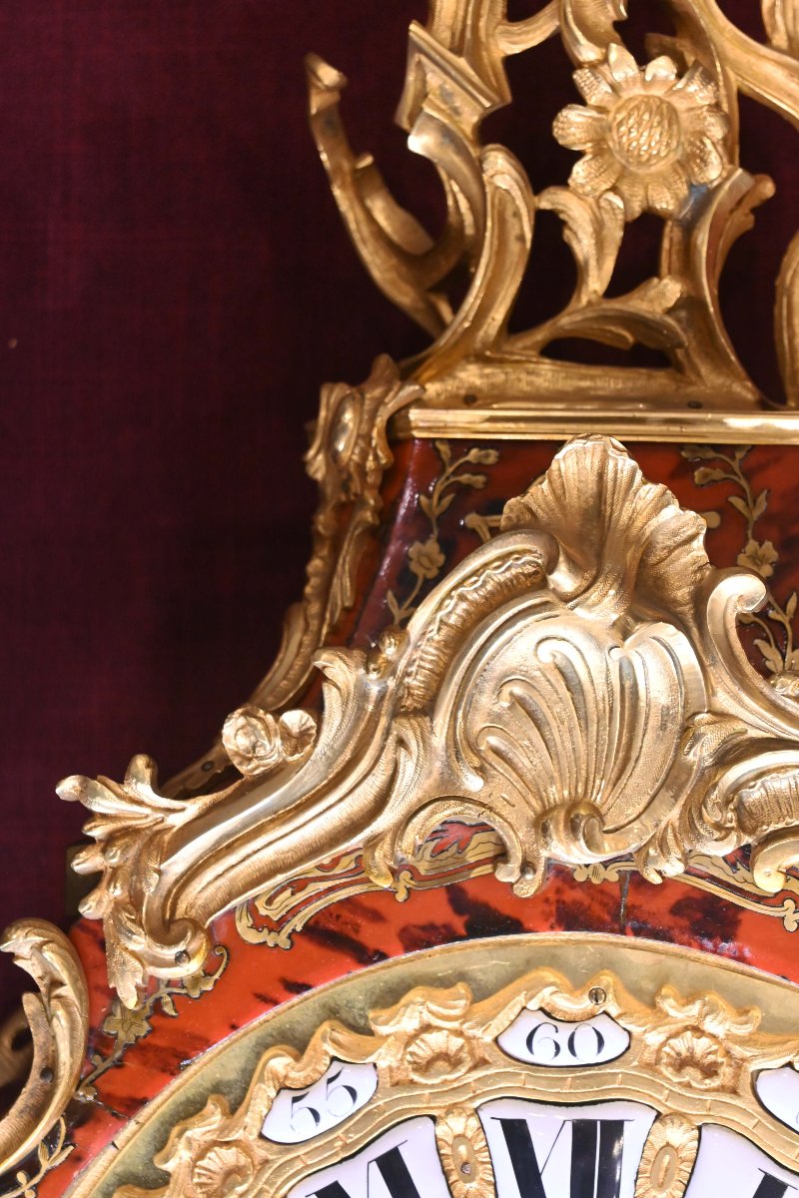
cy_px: 599
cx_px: 400
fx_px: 2497
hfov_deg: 18.2
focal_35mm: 75
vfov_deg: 27.0
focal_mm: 50
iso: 3200
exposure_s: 1/60
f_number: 6.3
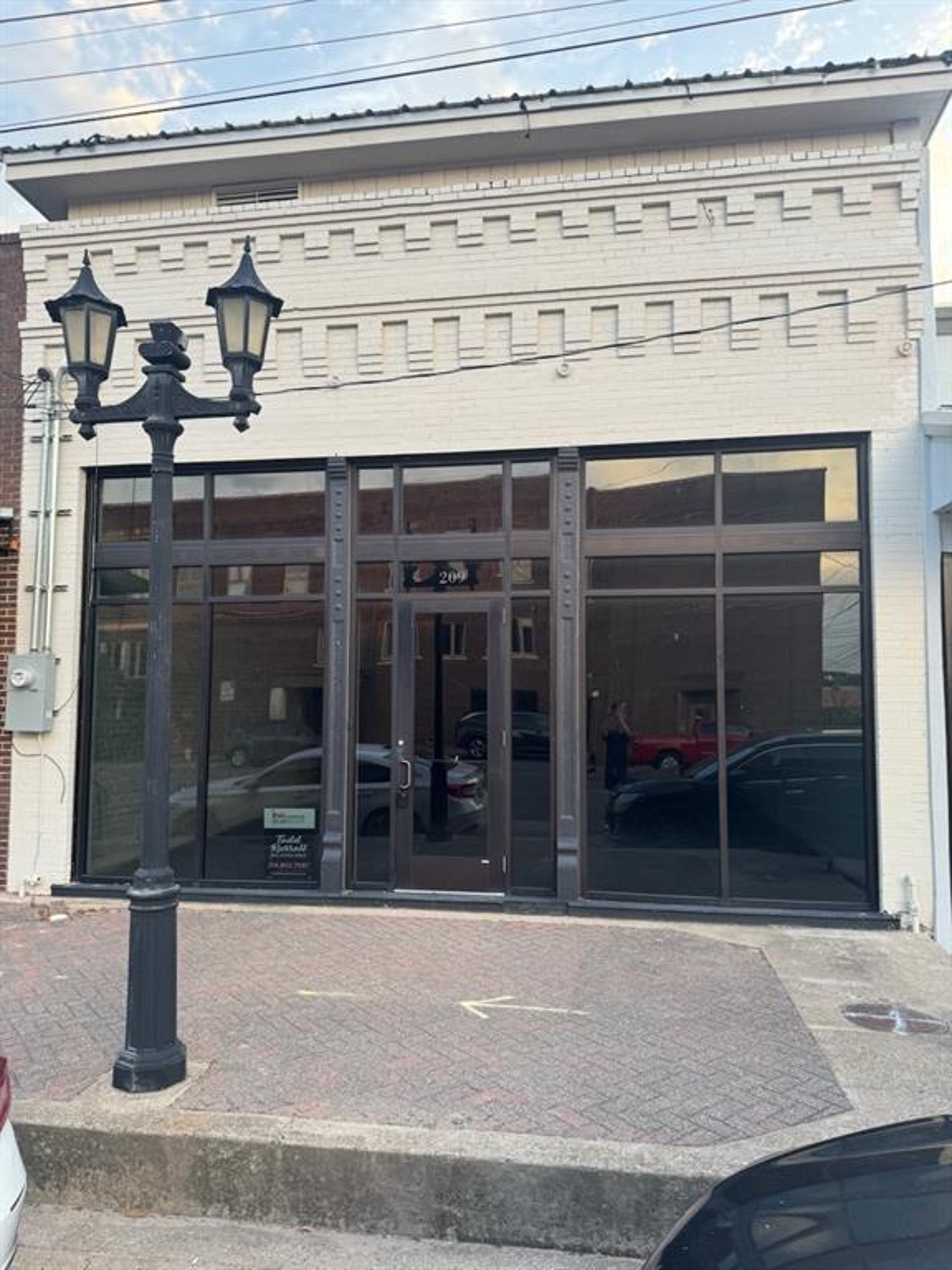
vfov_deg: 71.6
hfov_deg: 56.8
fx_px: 880
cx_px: 476
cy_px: 635
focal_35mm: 24
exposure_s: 1/171
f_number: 1.78
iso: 64
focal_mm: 6.76
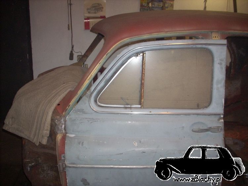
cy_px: 93
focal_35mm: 37
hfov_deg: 50.1
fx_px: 265
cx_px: 124
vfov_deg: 38.7
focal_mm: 6.2
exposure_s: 1/60
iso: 200
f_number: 2.8
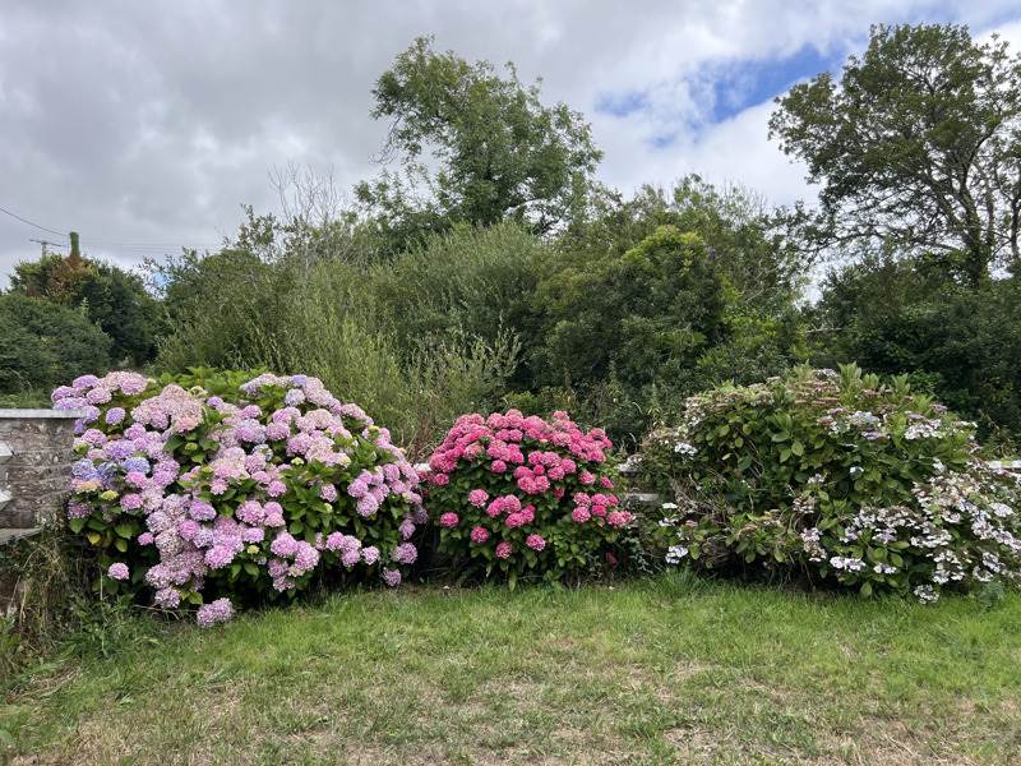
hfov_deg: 67.3
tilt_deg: +1.6
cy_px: 383
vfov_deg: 53.1
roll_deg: +0.4
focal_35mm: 26
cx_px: 510
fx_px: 767
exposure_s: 1/1751
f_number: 1.5
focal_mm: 5.7
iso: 50
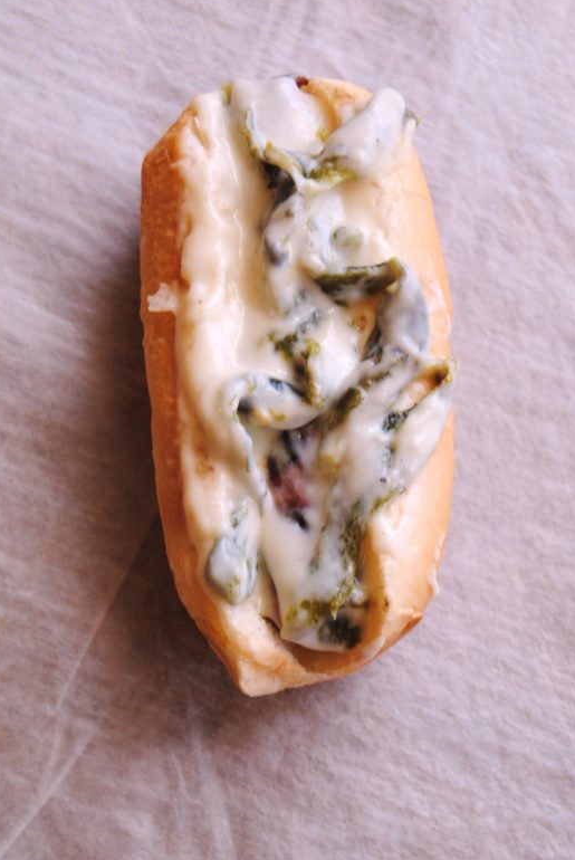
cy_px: 396
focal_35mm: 110
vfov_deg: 18.6
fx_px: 2621
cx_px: 336
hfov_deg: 12.5
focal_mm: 55
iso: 360
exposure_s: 1/60
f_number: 5.6
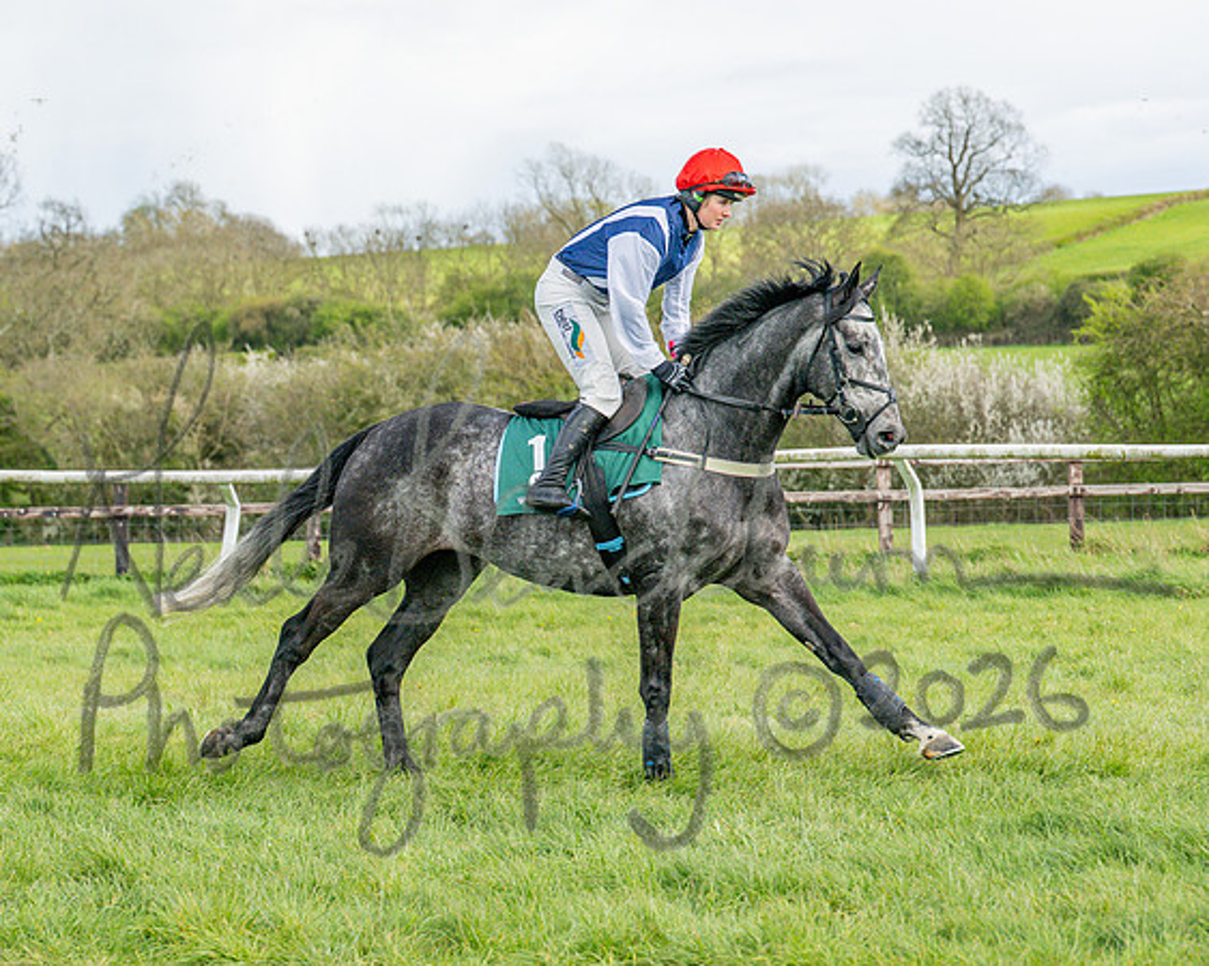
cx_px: 609
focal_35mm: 118
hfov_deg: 16.3
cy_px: 483
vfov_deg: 13.0
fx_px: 4232
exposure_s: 1/3200
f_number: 4
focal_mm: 70
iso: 400
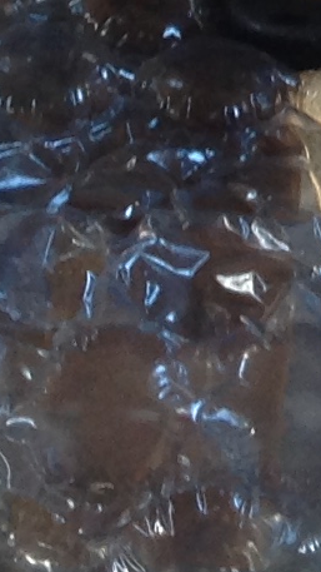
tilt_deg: -38.8
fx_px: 3269
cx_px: 756
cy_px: -561
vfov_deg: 9.4
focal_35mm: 216
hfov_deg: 5.4
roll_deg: -7.4
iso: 64
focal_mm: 4.28
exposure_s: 1/30
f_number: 2.4
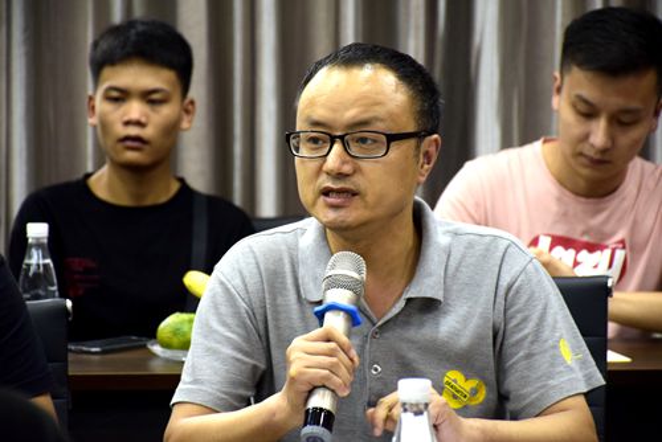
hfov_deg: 11.8
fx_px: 3201
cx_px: 331
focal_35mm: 174
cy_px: 221
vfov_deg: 7.9
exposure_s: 1/60
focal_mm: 116
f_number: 5.6
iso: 2000
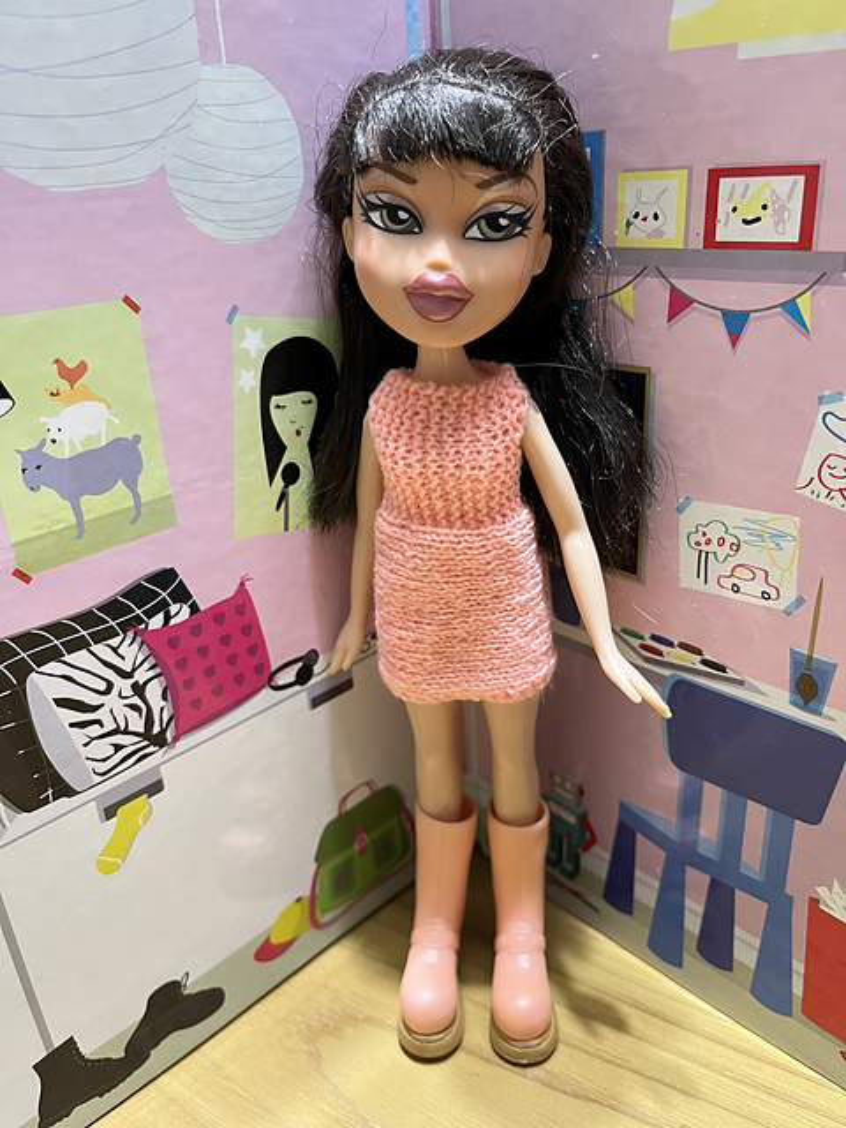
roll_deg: +4.4
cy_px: 564
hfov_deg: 53.1
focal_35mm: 26
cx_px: 423
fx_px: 847
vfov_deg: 67.3
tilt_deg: -24.1
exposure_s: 1/40
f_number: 1.6
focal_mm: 5.1
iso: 400
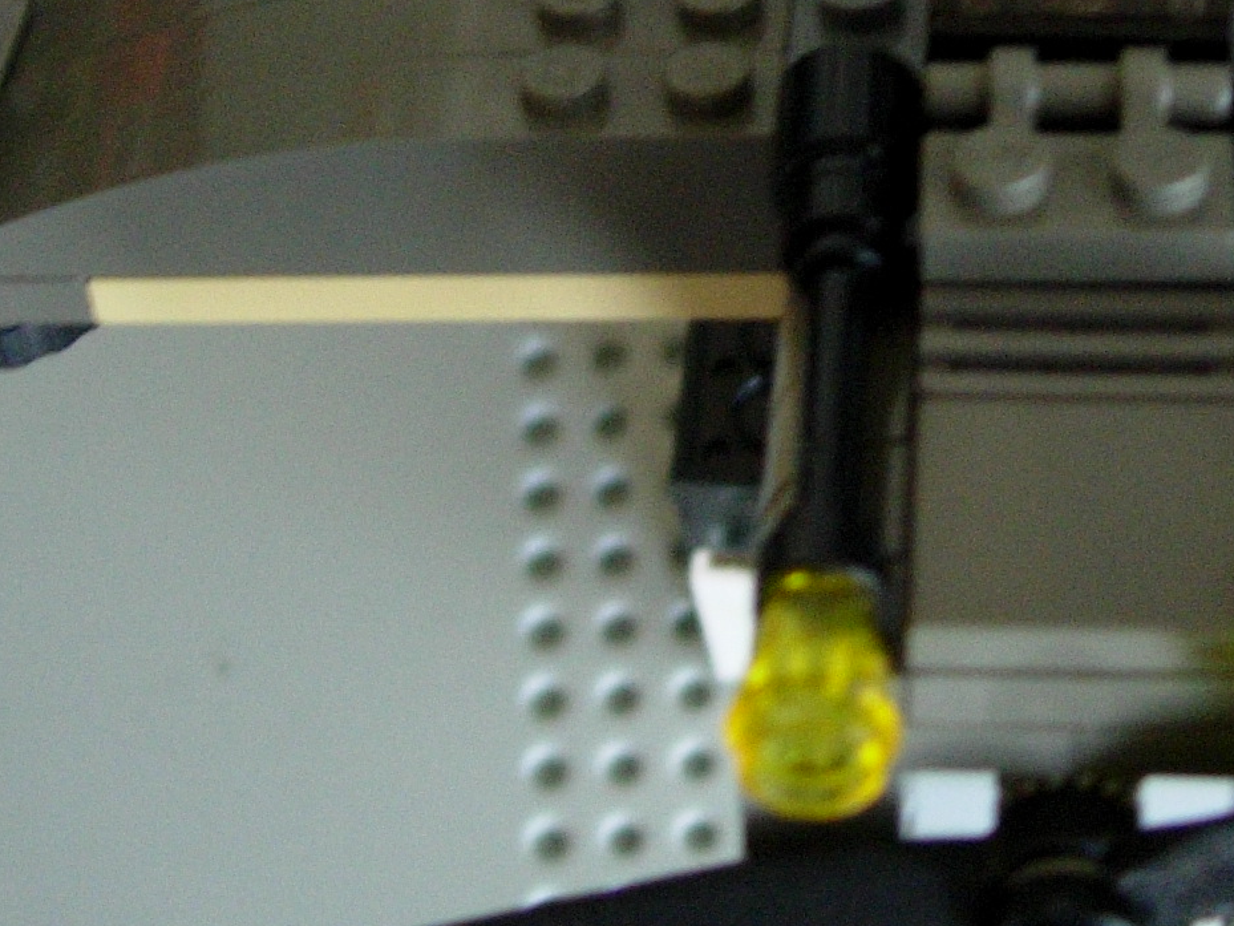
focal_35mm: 106
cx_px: 996
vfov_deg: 13.9
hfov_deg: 18.4
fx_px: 3779
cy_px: 243
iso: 200
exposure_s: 1/30.2
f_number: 2.8
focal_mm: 7.8
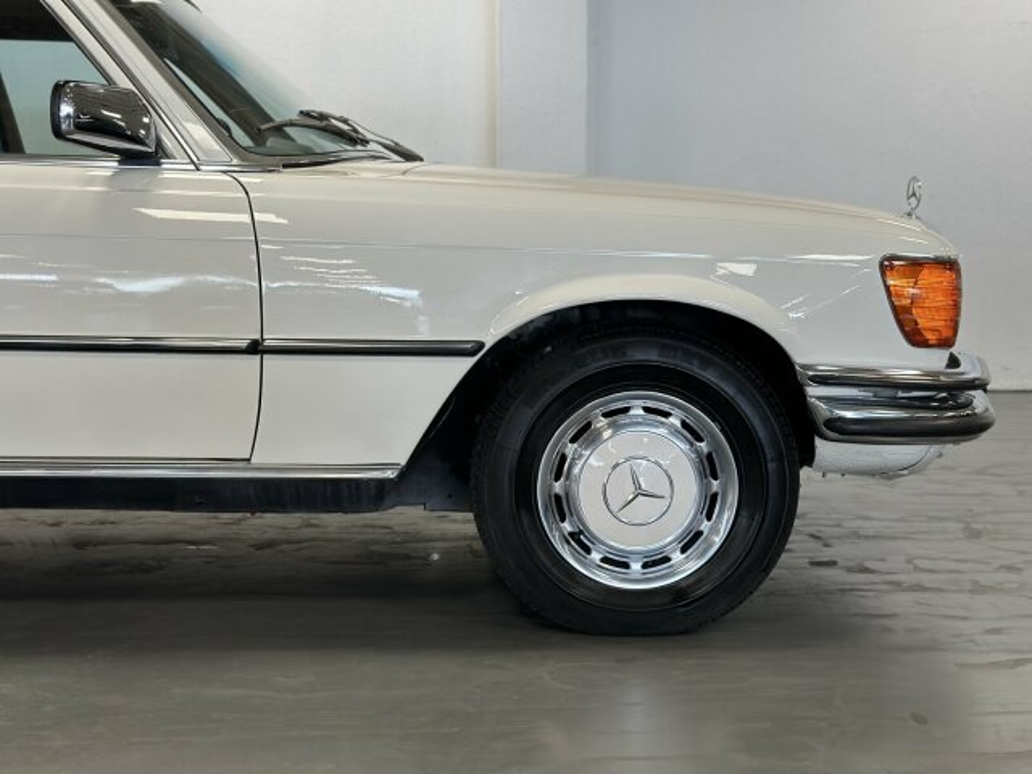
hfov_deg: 39.7
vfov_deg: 30.3
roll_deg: -0.8
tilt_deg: -7.5
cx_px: 516
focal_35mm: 48
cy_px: 387
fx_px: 1431
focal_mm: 6.86
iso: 125
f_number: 1.78
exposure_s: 1/121
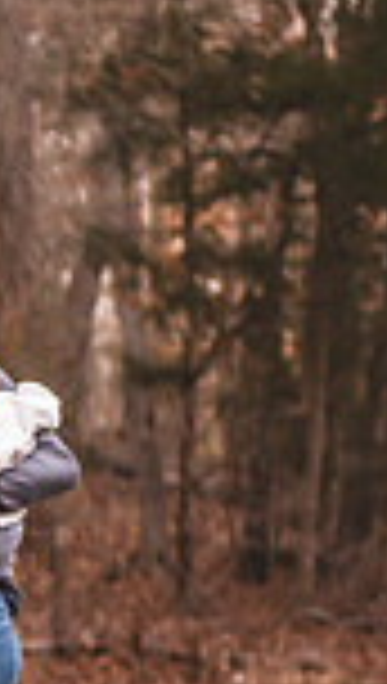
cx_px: -806
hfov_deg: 4.2
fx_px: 5104
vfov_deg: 7.7
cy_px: 569
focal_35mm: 281
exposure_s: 1/250
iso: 400
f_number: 2.8
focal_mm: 70
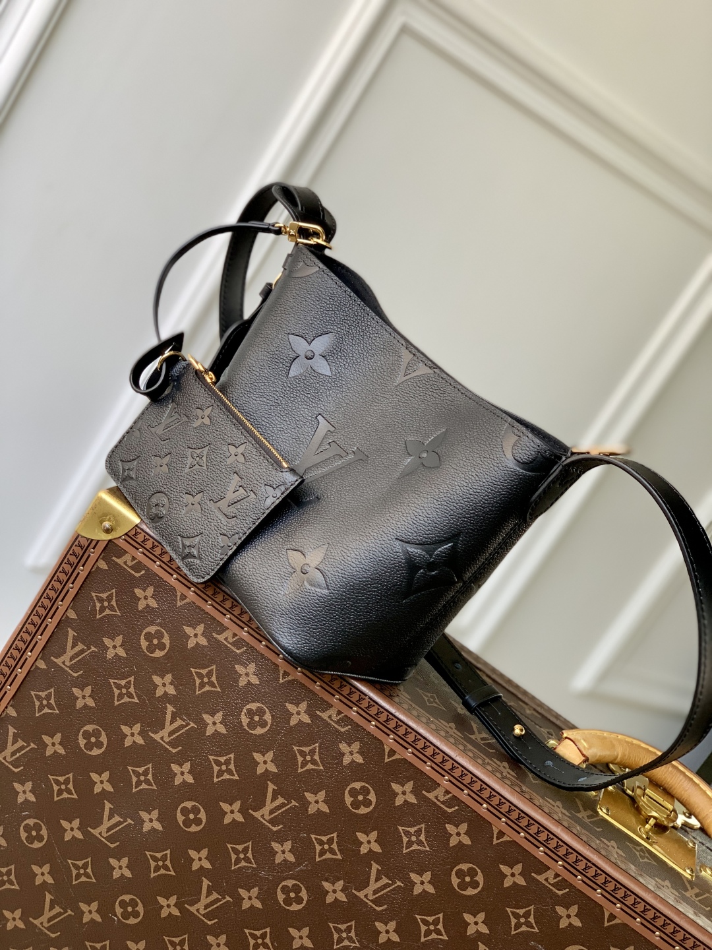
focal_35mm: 52
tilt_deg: -13.4
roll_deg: -32.9
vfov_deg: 36.8
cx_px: 356
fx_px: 1426
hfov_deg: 28.0
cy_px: 475
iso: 50
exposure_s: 1/122
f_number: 2.4
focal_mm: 6
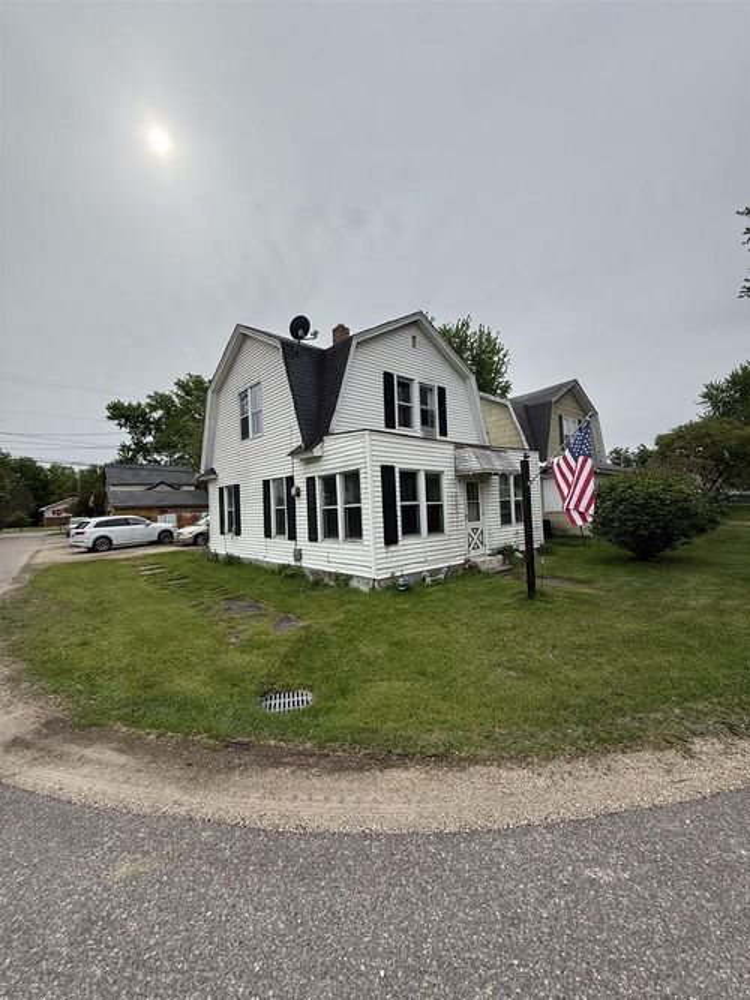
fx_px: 405
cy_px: 500
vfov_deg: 102.1
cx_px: 375
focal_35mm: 14
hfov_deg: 85.7
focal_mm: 2.22
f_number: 2.2
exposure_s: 1/1497
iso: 50
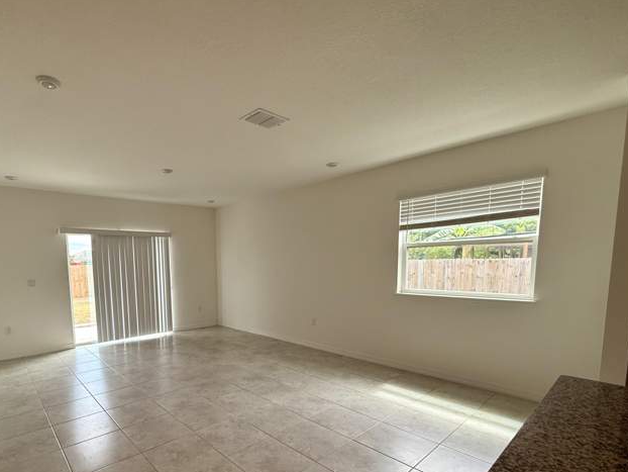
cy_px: 297
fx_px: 327
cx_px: 237
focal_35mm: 18
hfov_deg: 86.1
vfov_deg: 70.4
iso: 80
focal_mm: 2.22
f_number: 2.2
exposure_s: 1/120
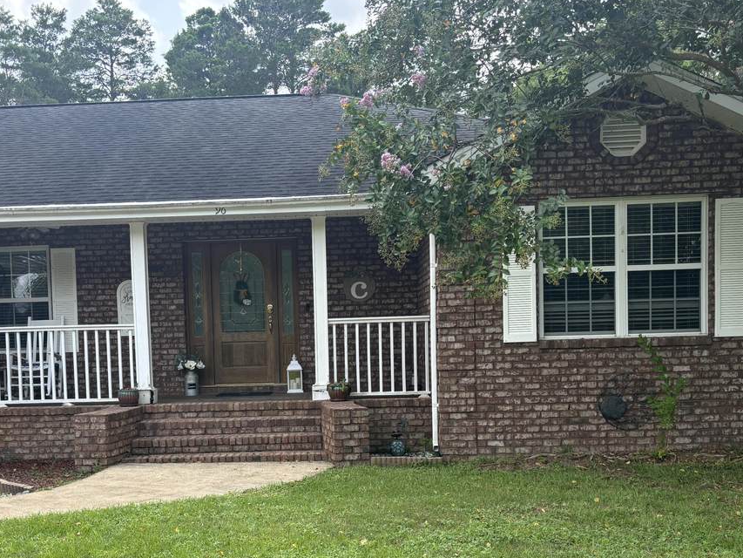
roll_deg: +1.4
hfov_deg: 47.5
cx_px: 289
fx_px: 837
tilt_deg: -3.2
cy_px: 383
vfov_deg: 36.4
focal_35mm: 39
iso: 50
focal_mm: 5.96
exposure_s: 1/747
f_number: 1.6
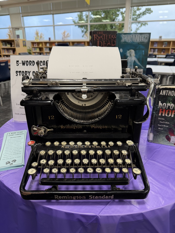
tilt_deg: -23.8
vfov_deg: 71.6
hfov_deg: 56.8
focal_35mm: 24
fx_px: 162
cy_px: 116
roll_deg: +0.0
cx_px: 88
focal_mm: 6.76
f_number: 1.78
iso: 160
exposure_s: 1/60
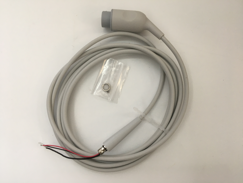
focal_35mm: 29
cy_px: 92
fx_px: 204
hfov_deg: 61.7
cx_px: 122
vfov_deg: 48.2
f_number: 2.2
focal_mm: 4.15
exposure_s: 1/33
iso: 25
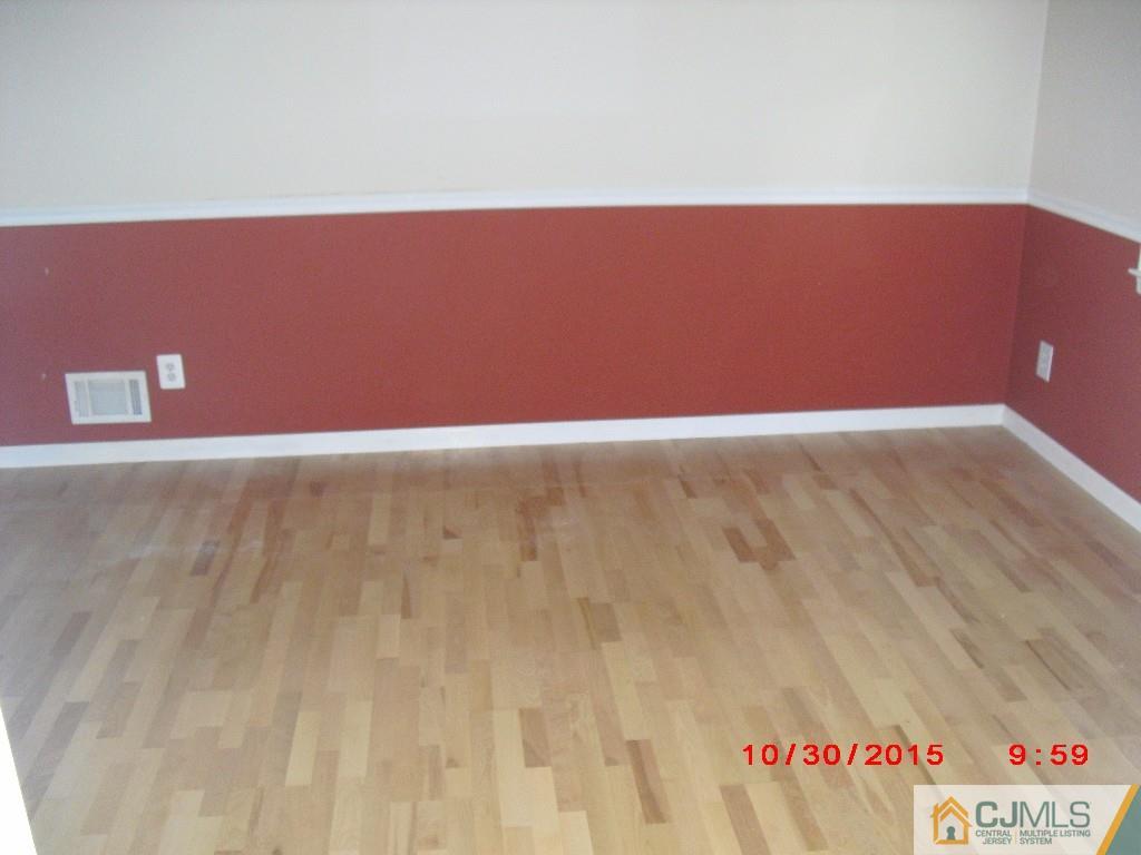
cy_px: 428
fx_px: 1187
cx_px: 570
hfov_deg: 51.4
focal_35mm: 36
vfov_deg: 39.7
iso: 400
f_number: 3.1
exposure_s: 1/60
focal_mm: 6.3
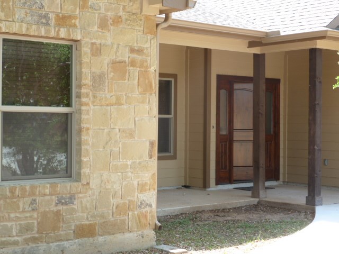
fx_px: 637
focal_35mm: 65
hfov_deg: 29.8
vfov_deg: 22.6
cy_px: 127
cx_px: 170
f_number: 4.6
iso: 100
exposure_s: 1/60
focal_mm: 11.7
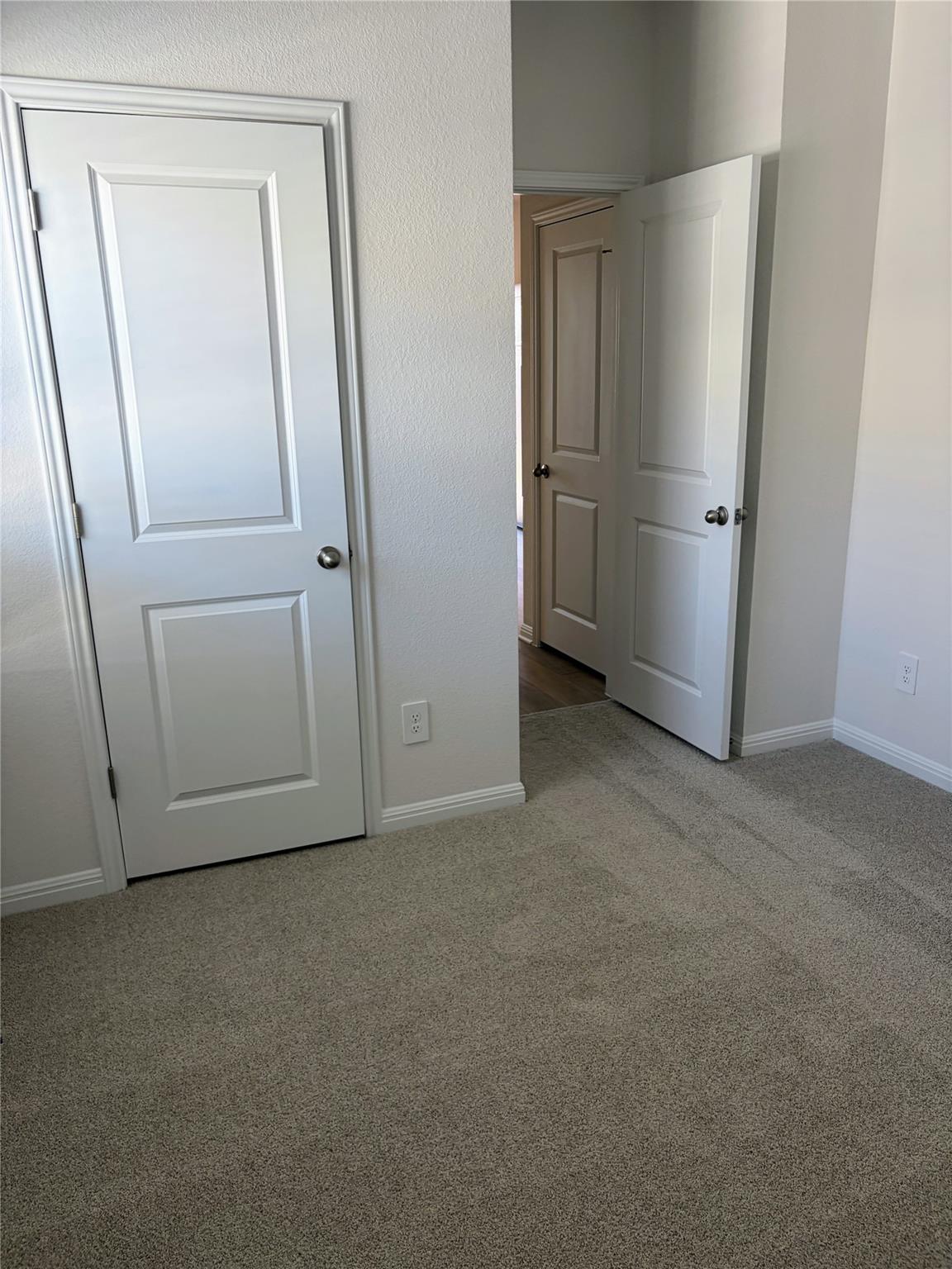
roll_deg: +0.6
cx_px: 476
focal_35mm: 26
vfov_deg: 67.3
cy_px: 634
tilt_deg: -14.3
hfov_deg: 53.1
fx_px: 953
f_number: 1.6
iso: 100
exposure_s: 1/122
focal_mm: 5.96
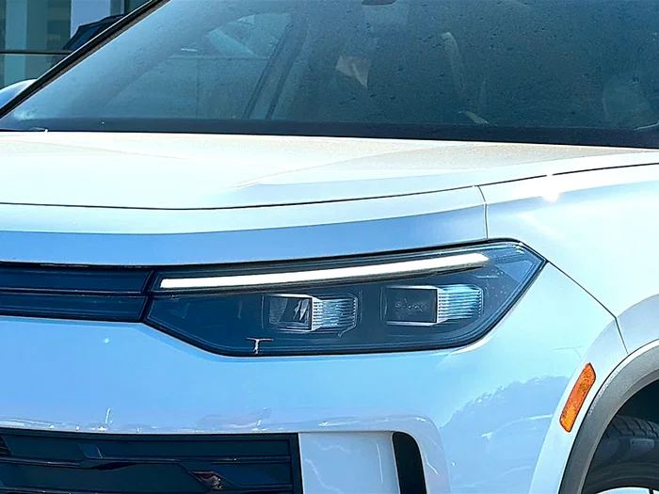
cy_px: 247
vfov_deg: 17.0
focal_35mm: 87
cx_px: 330
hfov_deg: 22.5
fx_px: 1656
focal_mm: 6.86
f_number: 1.78
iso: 64
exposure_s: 1/3623
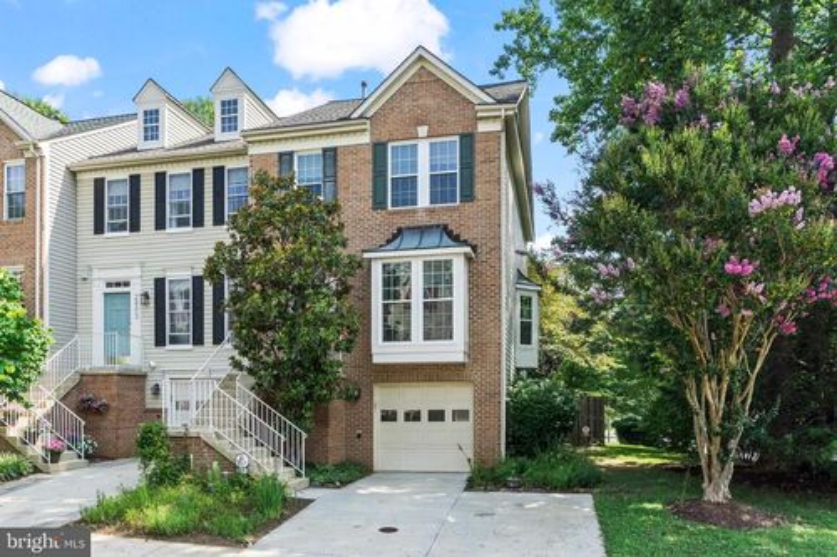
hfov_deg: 67.4
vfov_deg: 47.9
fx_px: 628
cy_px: 278
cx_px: 418
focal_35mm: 27
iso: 100
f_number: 9
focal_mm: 18
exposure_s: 1/100
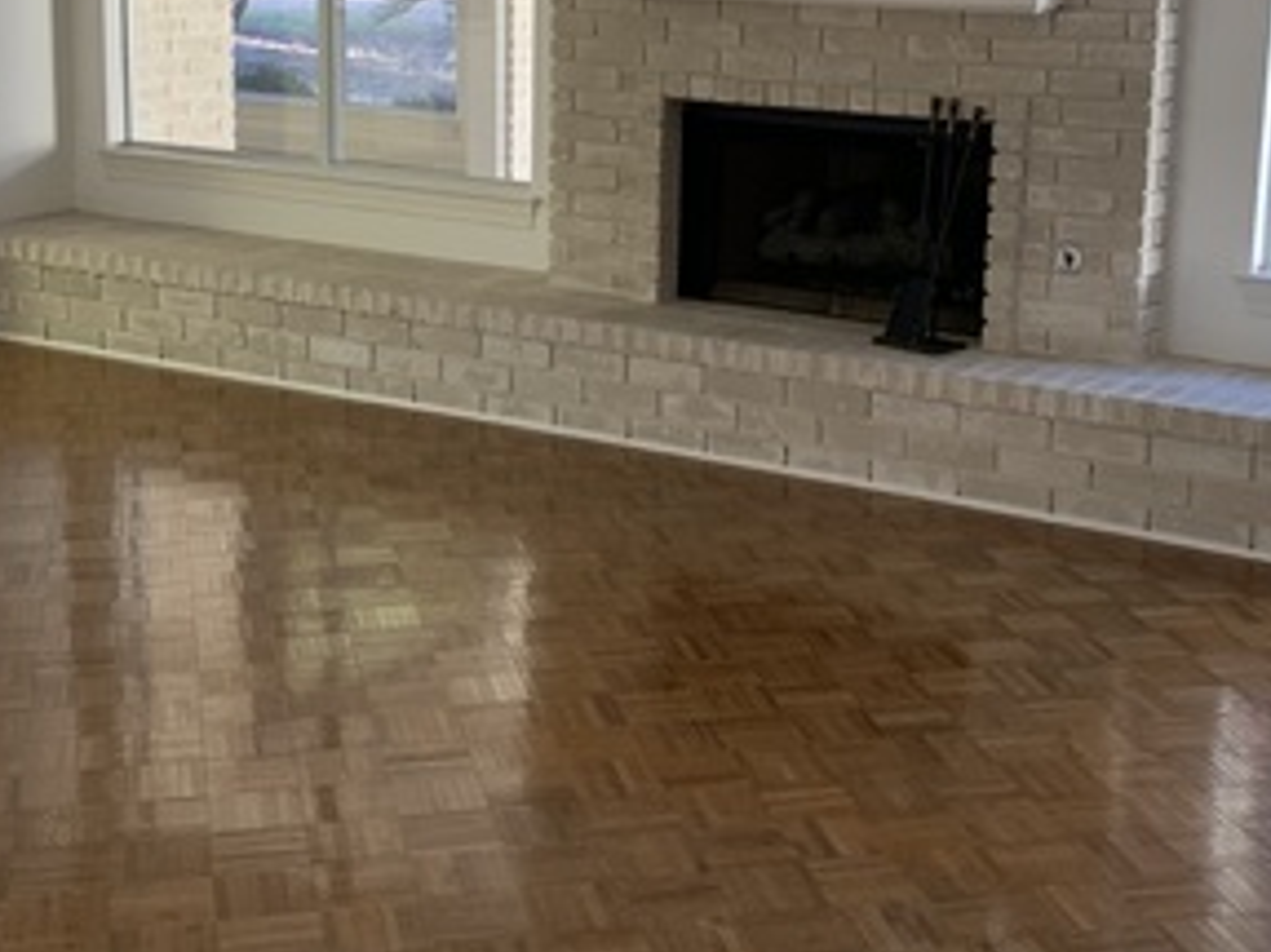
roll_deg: -2.5
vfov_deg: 25.0
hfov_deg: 33.2
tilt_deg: -8.8
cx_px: 717
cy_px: 283
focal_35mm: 58
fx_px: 2129
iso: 160
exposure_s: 1/60
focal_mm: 4.25
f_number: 1.8
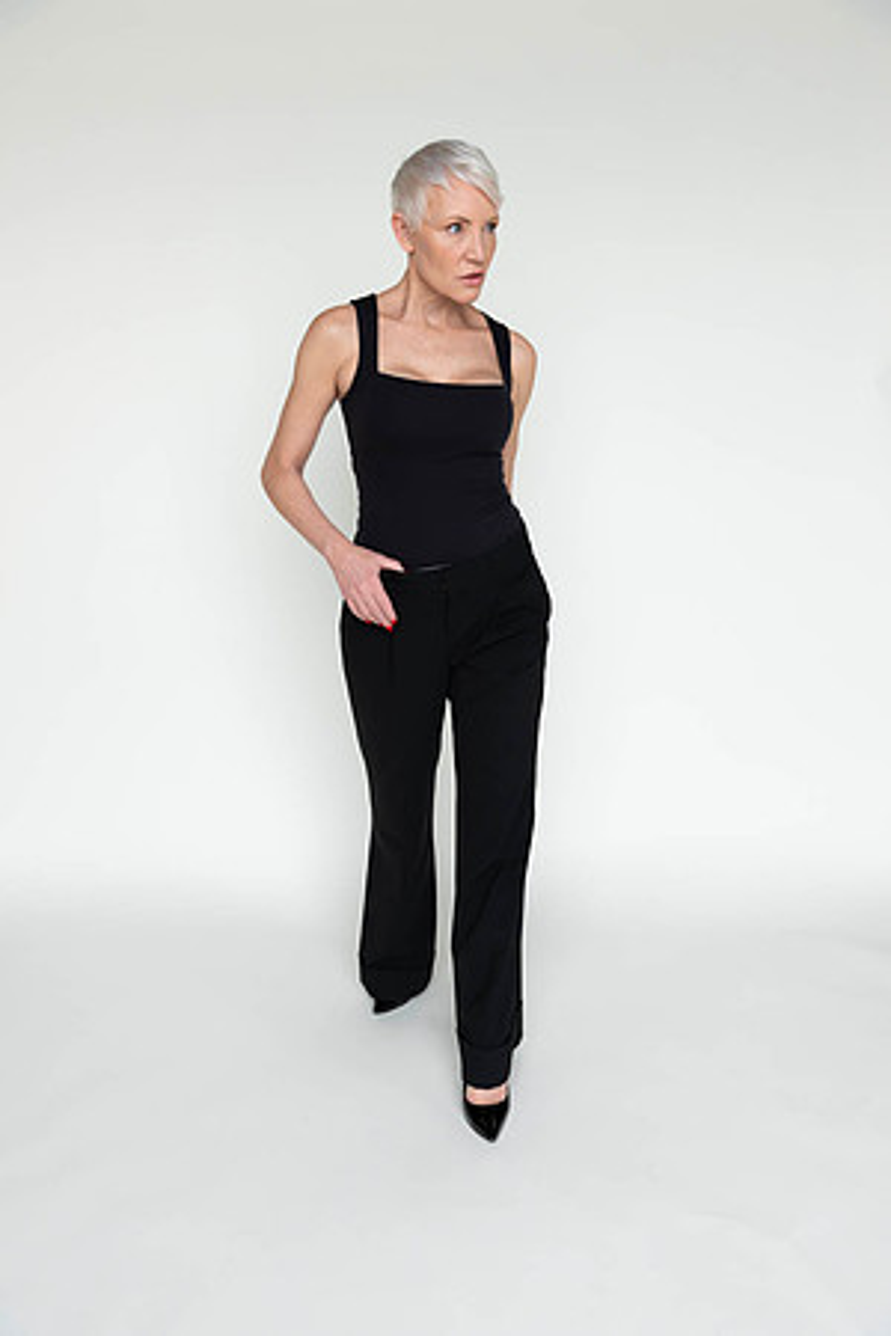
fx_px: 1114
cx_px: 446
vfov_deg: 61.9
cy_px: 668
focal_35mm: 30
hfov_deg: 43.6
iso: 640
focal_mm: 30
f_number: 6.3
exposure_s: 1/125
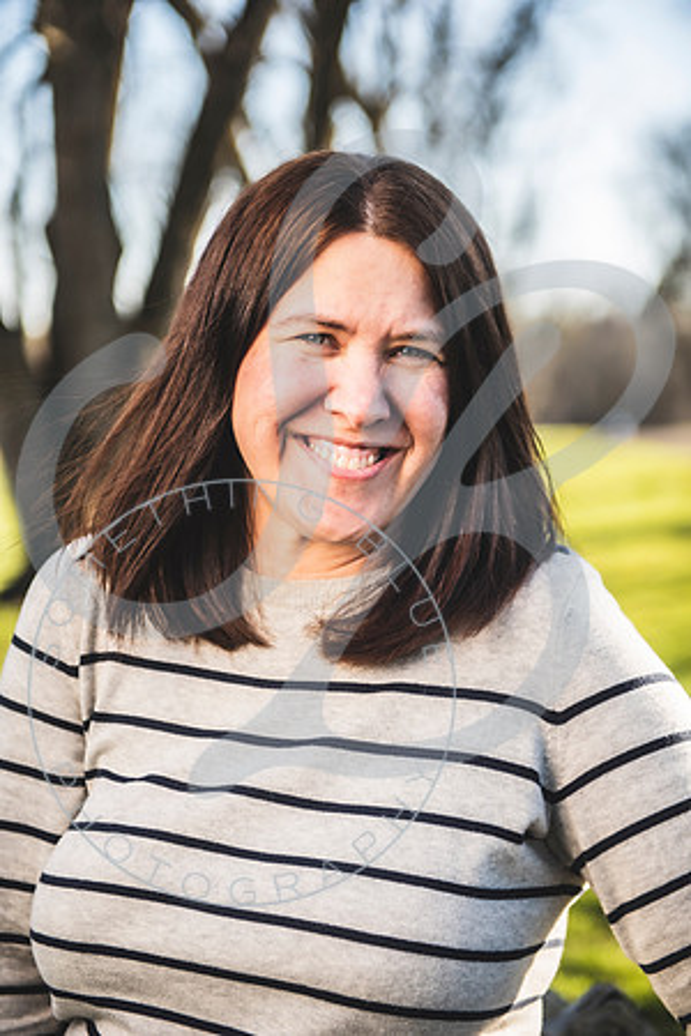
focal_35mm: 70
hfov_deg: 19.5
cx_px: 346
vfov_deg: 28.8
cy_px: 518
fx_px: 2015
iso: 100
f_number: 2.8
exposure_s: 1/400
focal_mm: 70
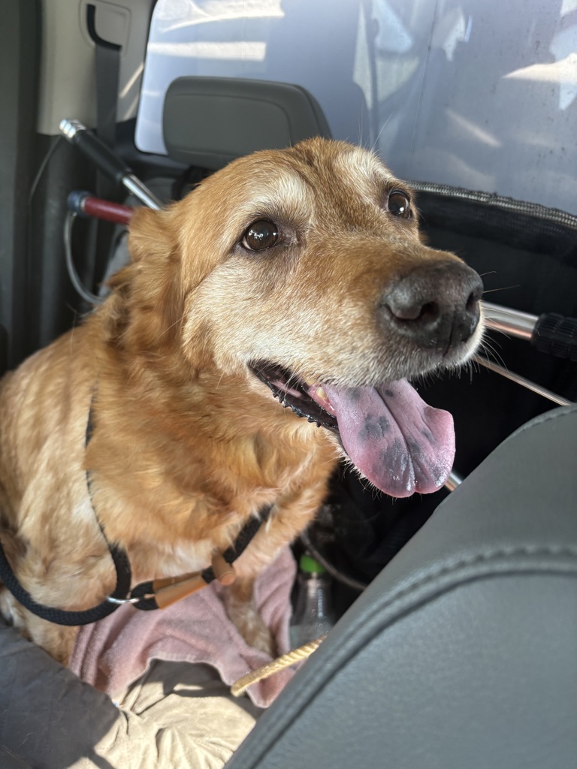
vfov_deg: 67.3
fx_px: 578
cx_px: 288
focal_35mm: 26
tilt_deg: -24.4
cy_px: 384
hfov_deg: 53.1
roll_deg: -4.9
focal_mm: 5.96
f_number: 1.6
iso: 125
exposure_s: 1/83
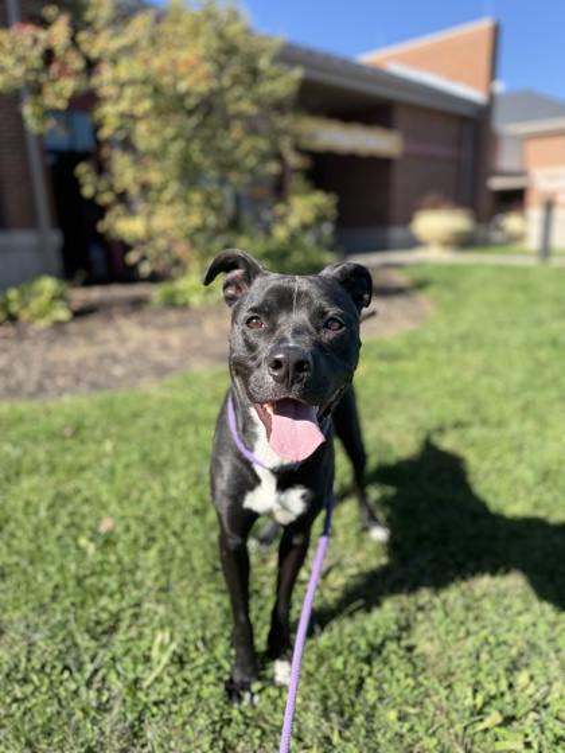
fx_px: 522
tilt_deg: -16.0
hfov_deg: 56.8
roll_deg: -2.3
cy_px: 376
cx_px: 282
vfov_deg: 71.6
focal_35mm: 24
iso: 80
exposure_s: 1/2053
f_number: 1.78
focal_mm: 6.76
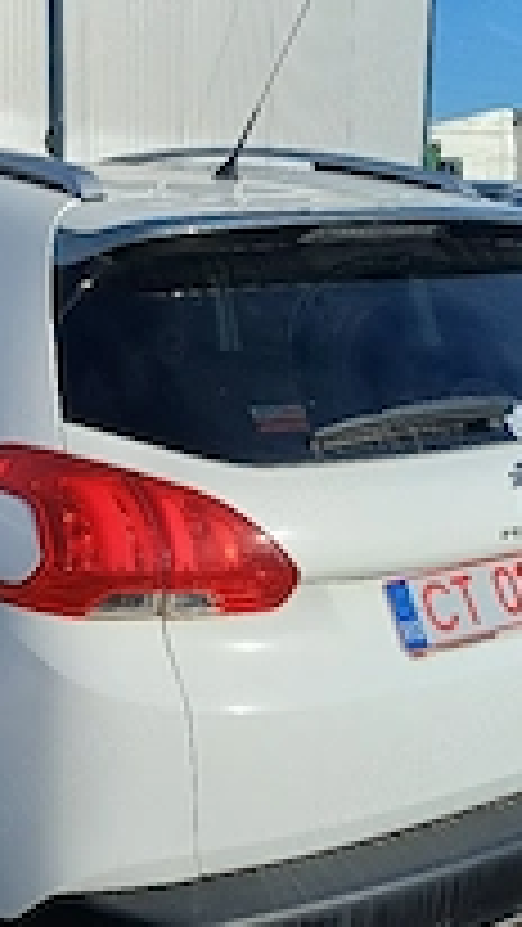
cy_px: 486
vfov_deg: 39.2
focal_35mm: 53
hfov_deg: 22.5
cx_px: 135
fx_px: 1303
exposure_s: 1/2000
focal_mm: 4.65
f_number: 1.8
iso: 50
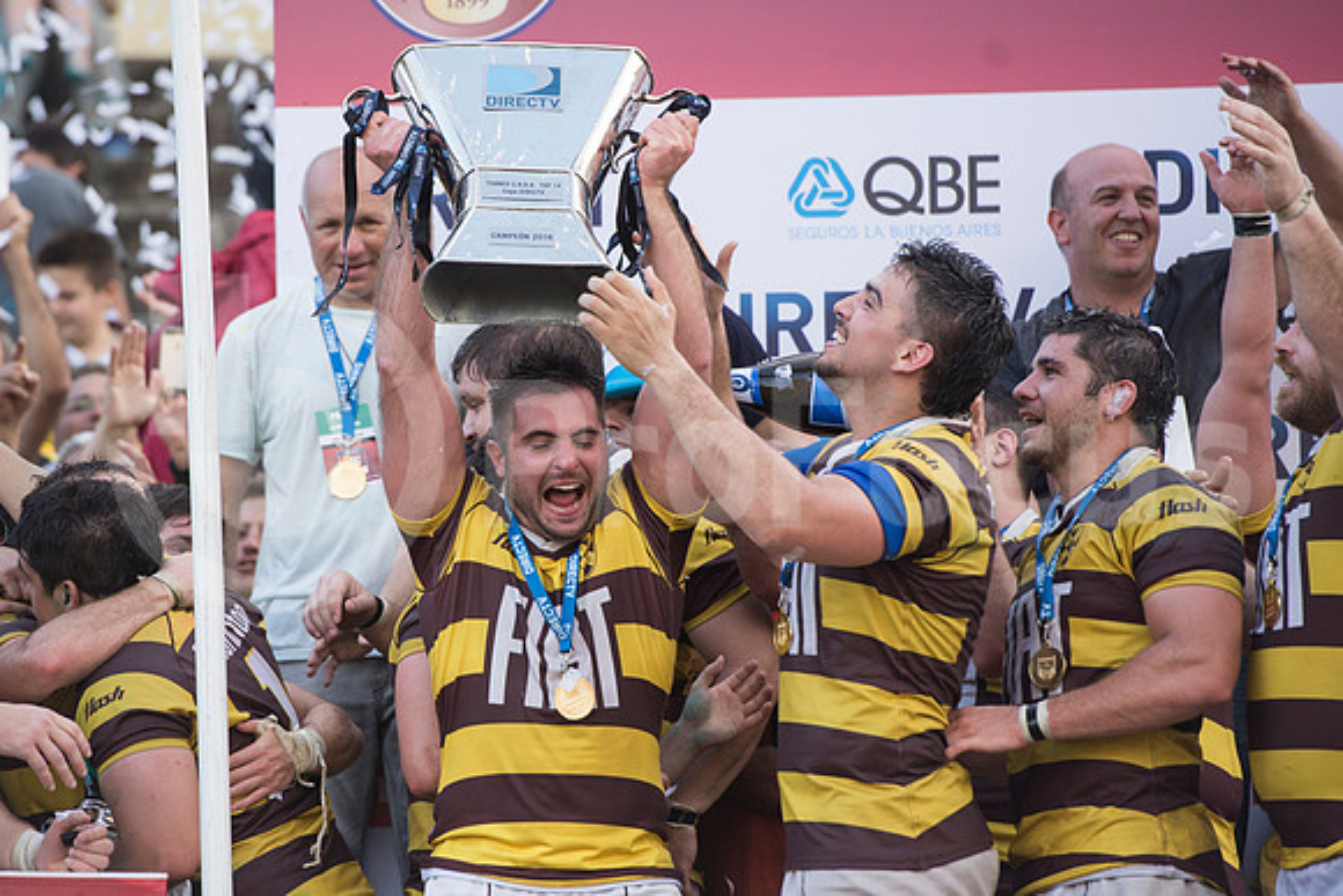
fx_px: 7276
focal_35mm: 195
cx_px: 672
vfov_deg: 7.0
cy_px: 448
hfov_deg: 10.5
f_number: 4
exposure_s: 1/640
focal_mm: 195
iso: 800
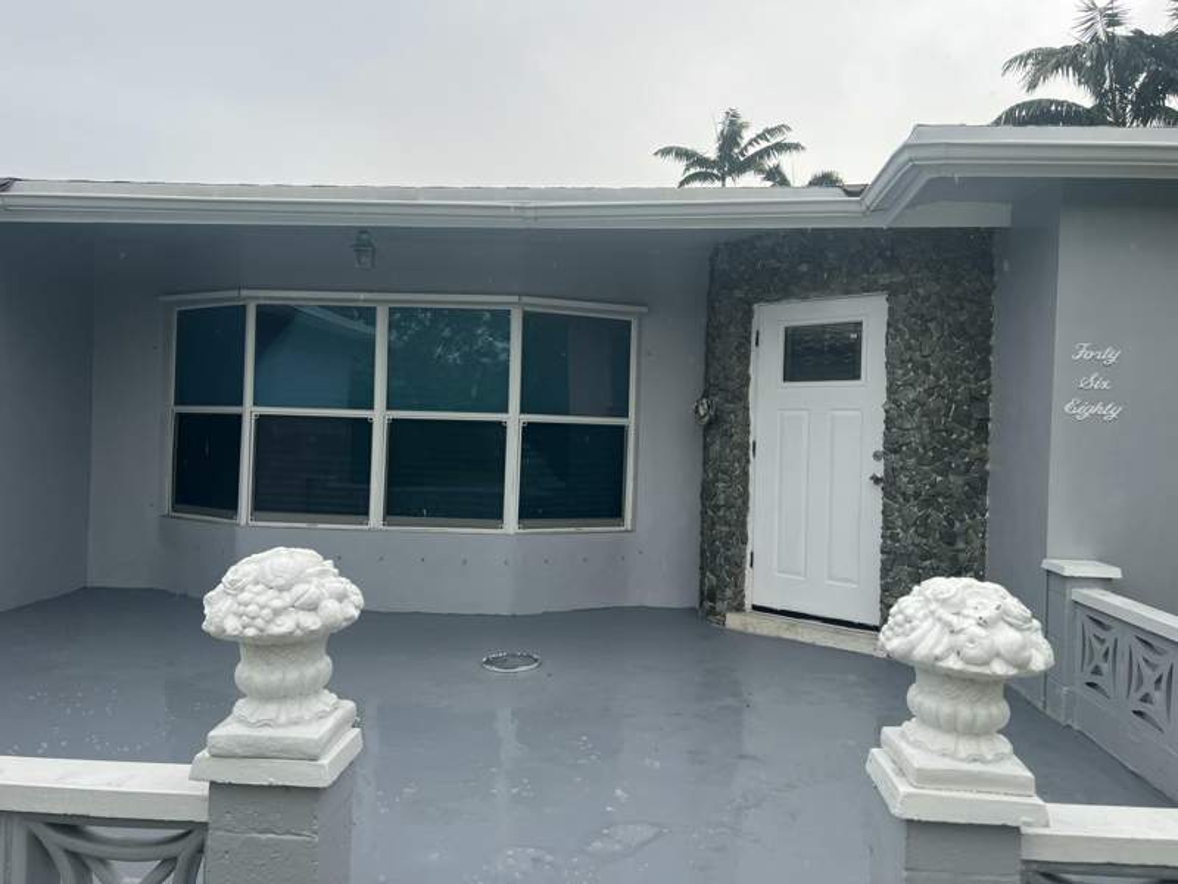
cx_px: 589
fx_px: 885
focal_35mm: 26
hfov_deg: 67.3
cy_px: 442
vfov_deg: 53.1
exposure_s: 1/666
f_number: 1.5
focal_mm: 5.7
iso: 50
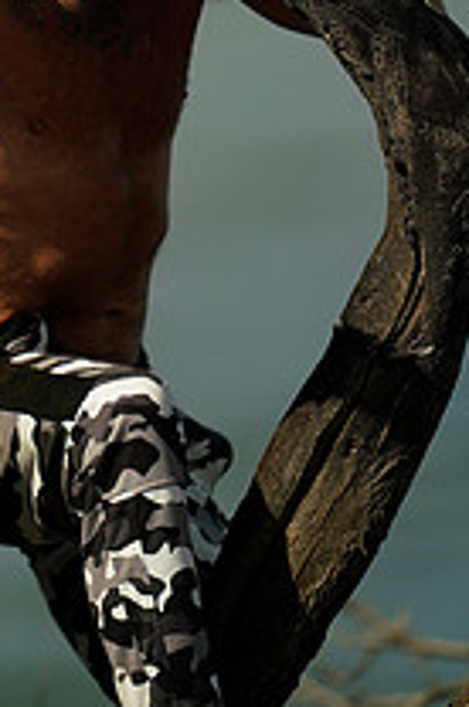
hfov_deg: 1.6
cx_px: 31
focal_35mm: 867
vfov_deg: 2.4
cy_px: -44
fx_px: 16998
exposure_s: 1/1250
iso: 125
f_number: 2.8
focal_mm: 400
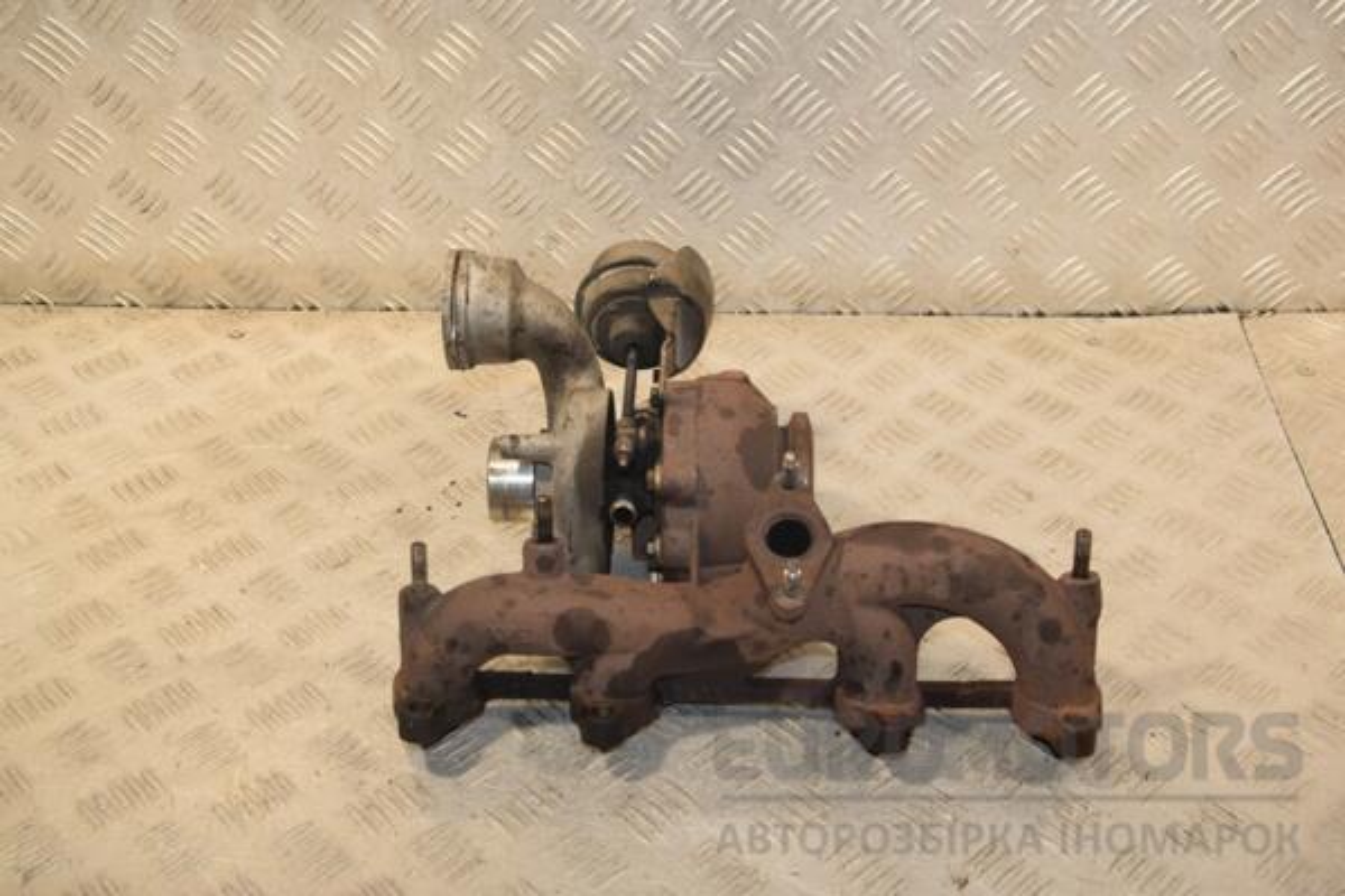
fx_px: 1793
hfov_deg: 41.1
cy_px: 448
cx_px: 672
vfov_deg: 28.1
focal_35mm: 48
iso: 800
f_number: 6.3
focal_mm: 32
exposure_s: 1/200
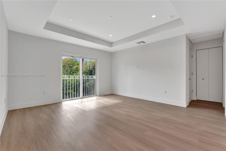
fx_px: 99
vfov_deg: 74.4
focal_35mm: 16
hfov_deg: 97.5
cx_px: 113
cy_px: 76
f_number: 8
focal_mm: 15.8
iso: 400
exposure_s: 1/25
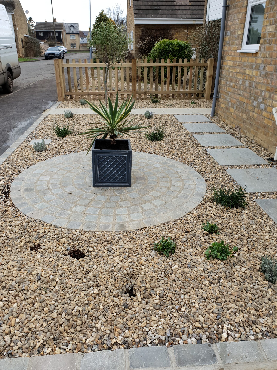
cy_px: 187
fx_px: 288
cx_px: 134
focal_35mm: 27
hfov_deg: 51.3
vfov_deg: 65.3
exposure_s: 1/120
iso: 50
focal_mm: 4.3
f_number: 2.4
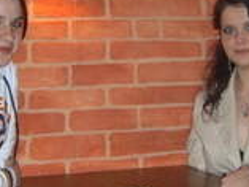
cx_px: 108
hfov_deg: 18.7
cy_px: 41
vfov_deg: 14.0
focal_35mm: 105
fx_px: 756
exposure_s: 1/30
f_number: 2.8
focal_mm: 5.8
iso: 100
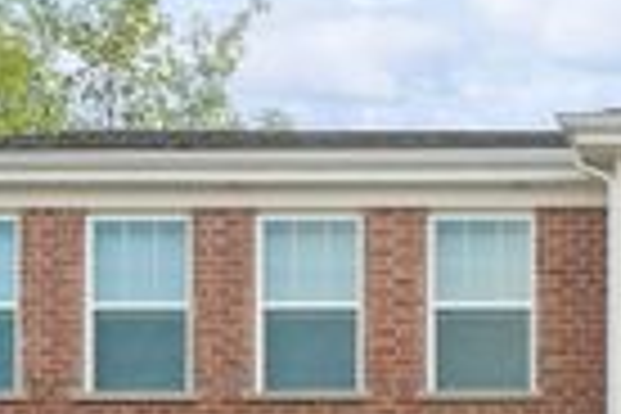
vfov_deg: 11.9
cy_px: 533
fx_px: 1932
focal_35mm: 112
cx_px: 1008
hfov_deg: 16.2
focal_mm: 31
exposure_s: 1/400
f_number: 8
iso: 200
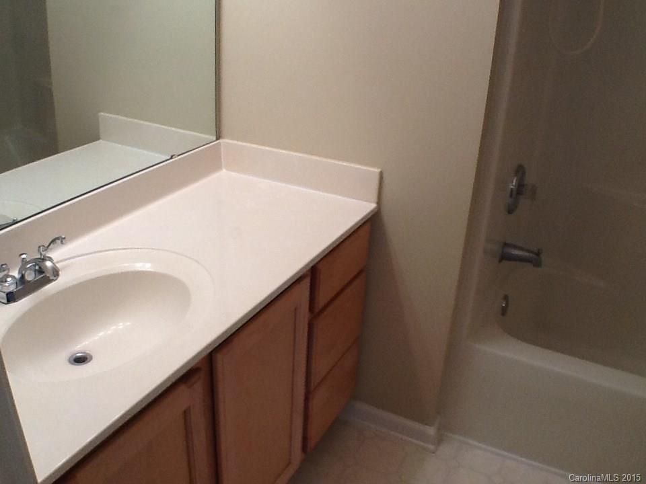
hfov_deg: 42.9
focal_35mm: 44
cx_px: 323
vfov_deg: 32.9
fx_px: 821
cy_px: 242
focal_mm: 2.03
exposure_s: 1/60
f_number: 2.4
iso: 64
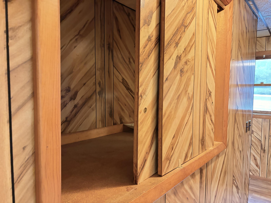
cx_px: 136
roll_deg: +1.3
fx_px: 204
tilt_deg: -2.8
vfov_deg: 53.1
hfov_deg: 67.3
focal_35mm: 26
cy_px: 102
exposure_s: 1/30
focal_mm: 5.96
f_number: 1.6
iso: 1000
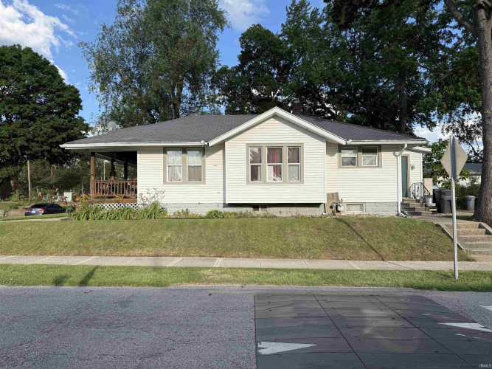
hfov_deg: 71.6
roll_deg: +0.8
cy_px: 184
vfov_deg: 56.8
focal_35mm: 24
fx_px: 341
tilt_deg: +3.0
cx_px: 246
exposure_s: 1/2801
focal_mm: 6.76
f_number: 1.78
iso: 80
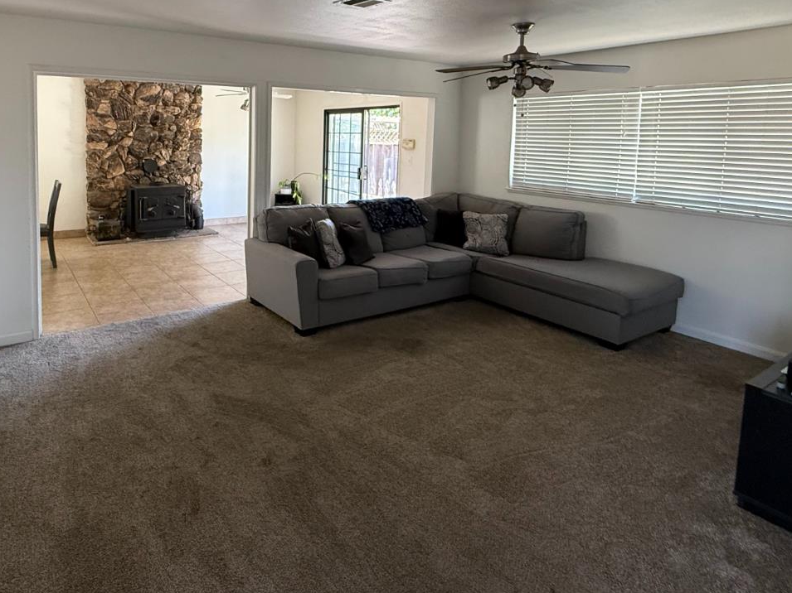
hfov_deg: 74.6
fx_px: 503
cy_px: 167
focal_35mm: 22
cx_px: 282
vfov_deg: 58.7
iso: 320
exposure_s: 1/81
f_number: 2.2
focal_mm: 2.22
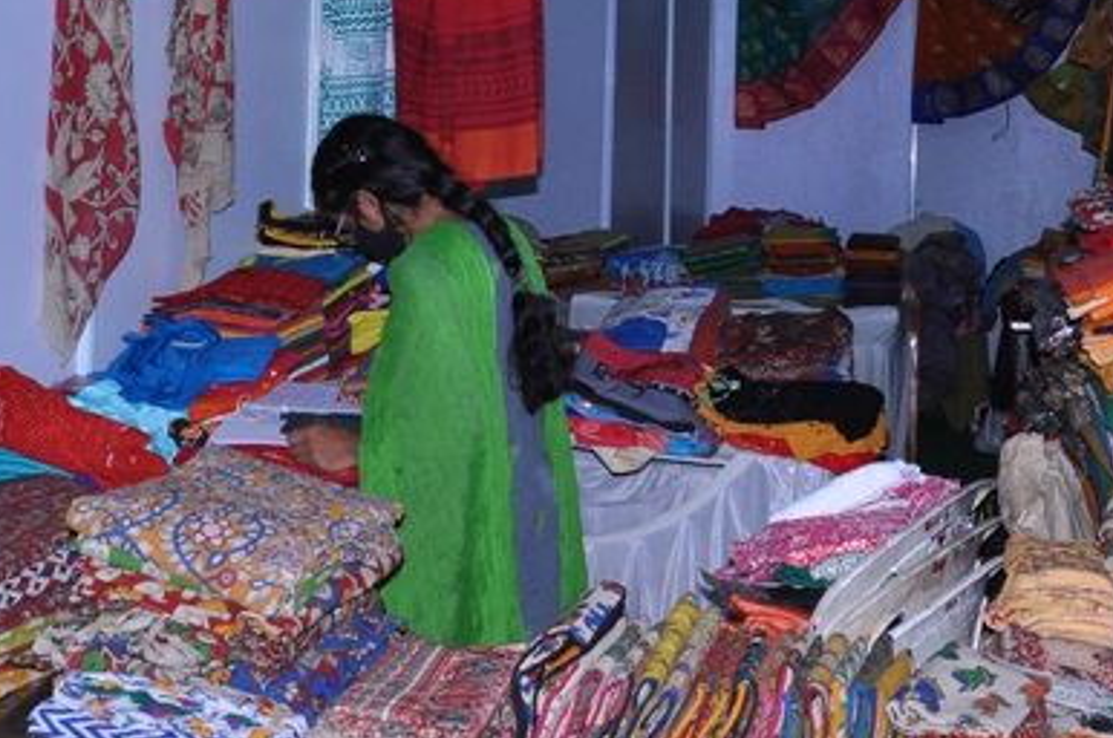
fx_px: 1728
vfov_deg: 23.2
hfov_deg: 35.7
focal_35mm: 56
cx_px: 600
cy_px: 7
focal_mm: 18
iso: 320
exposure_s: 1/125
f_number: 8
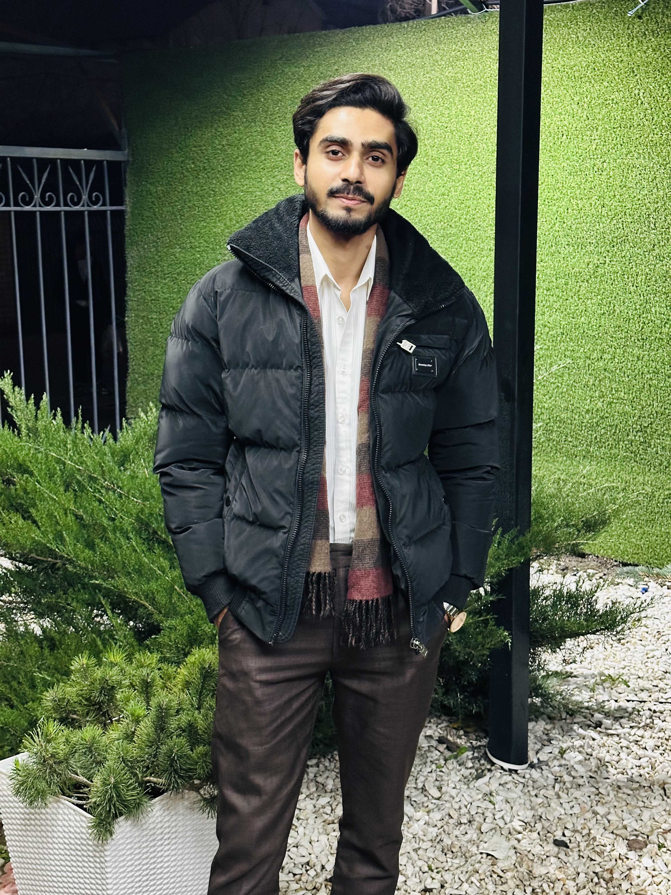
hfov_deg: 30.3
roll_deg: +0.1
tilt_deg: -10.7
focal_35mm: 48
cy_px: 448
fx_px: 1241
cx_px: 336
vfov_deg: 39.7
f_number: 1.78
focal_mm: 6.86
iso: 500
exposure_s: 1/33
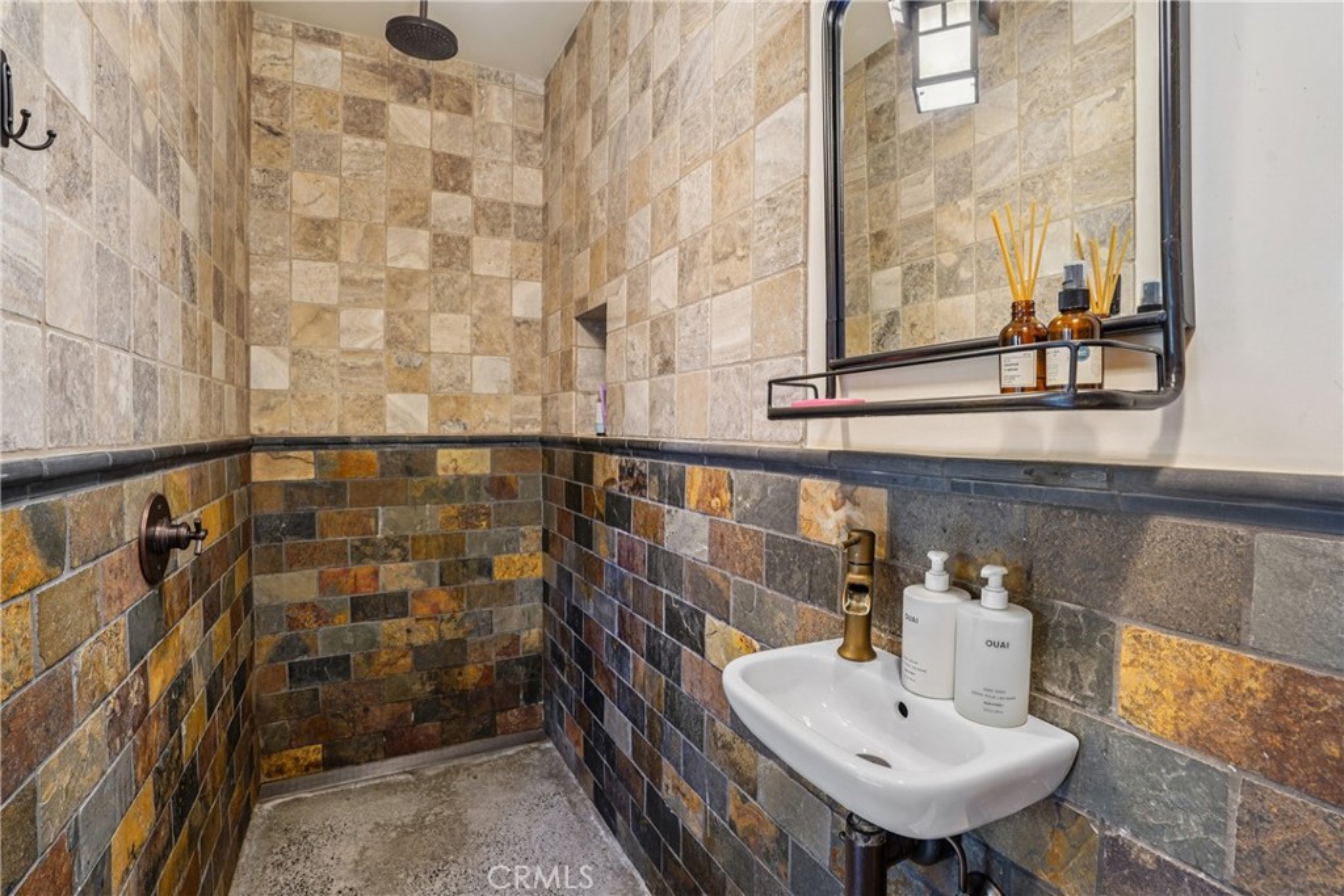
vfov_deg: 73.8
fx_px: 597
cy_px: 448
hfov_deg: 96.7
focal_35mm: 16
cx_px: 672
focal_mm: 16
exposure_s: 1/2.5
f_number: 8
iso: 400
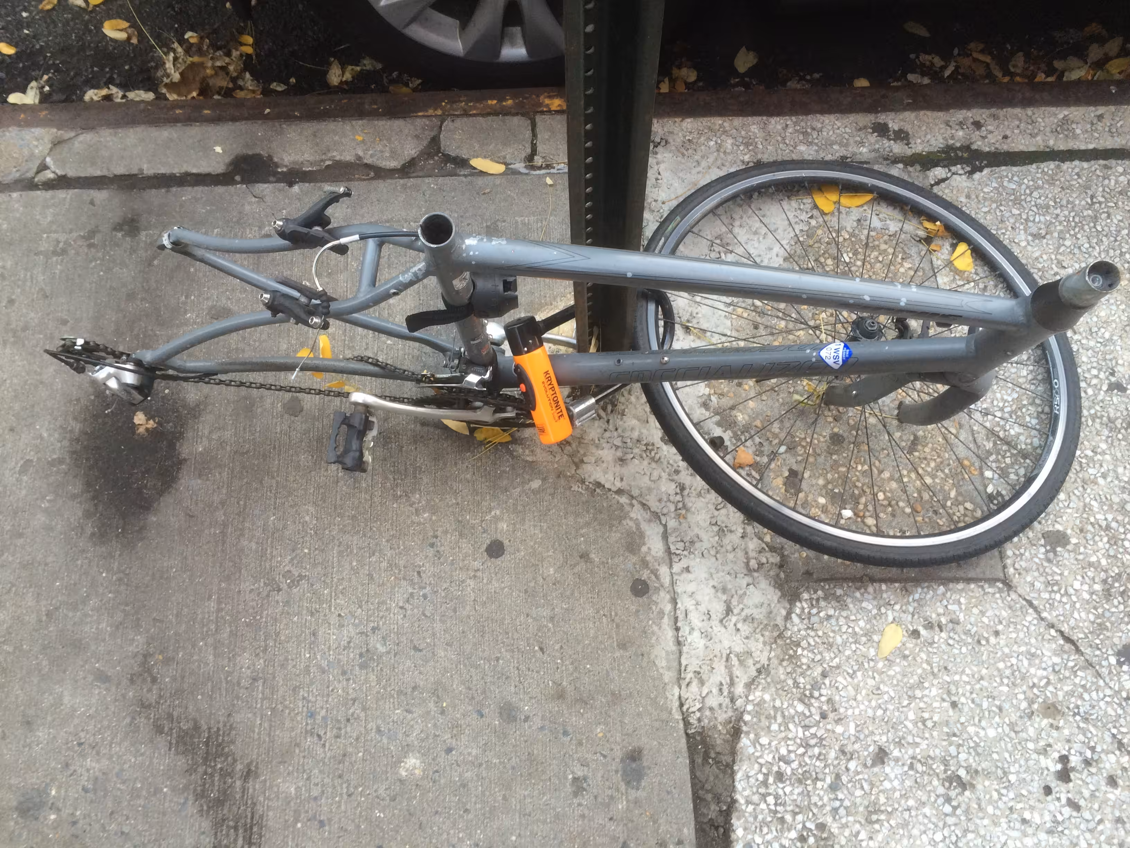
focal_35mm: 29
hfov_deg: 61.7
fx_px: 947
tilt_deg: -70.8
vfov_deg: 48.2
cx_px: 565
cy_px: 424
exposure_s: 1/120
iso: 64
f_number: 2.2
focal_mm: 4.15
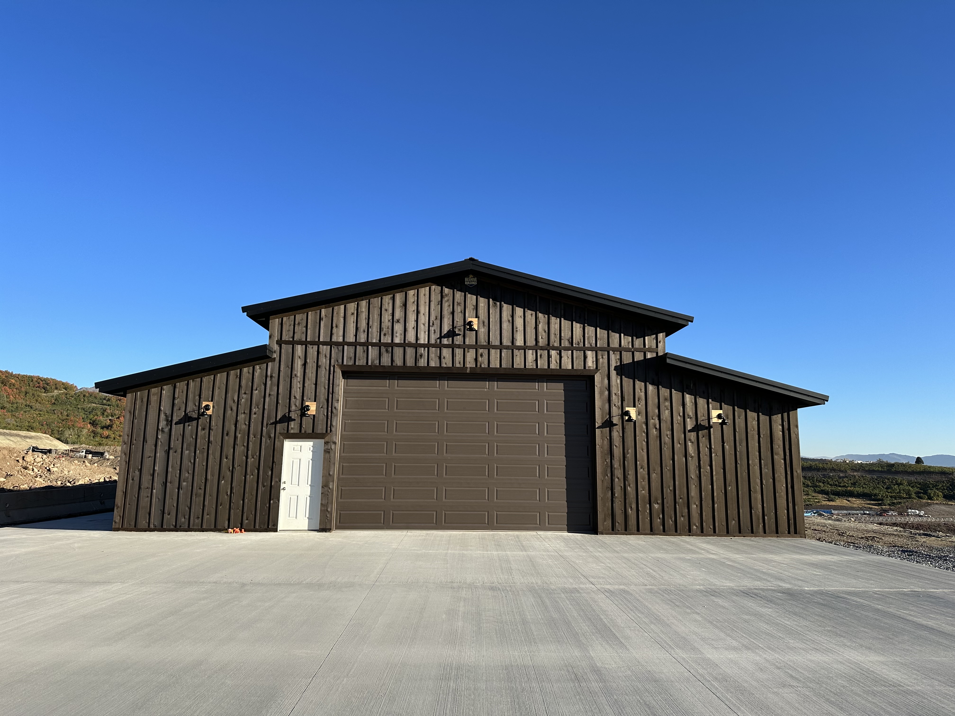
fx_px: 662
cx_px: 478
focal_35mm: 24
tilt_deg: +8.4
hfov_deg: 71.6
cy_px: 358
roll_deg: -0.6
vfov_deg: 56.8
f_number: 1.78
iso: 80
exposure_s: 1/3058
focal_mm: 6.86
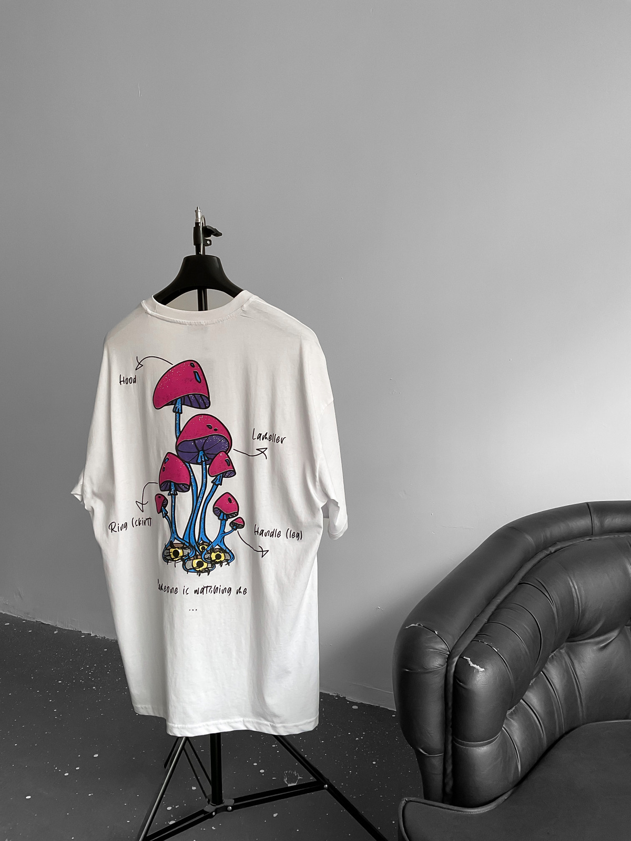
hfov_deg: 48.2
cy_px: 420
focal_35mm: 29
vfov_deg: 61.7
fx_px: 705
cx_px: 316
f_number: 1.8
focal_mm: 3
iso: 50
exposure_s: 1/120
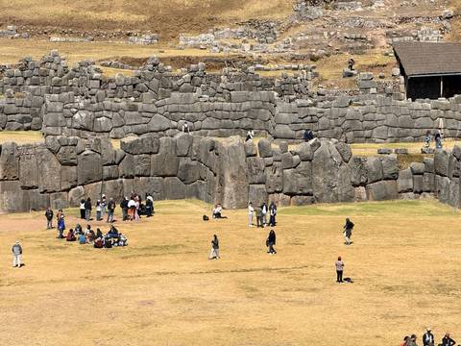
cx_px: 230
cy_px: 173
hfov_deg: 16.4
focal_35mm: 120
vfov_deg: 12.3
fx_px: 1598
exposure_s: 1/1916
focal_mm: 15.66
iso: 50
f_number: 2.8
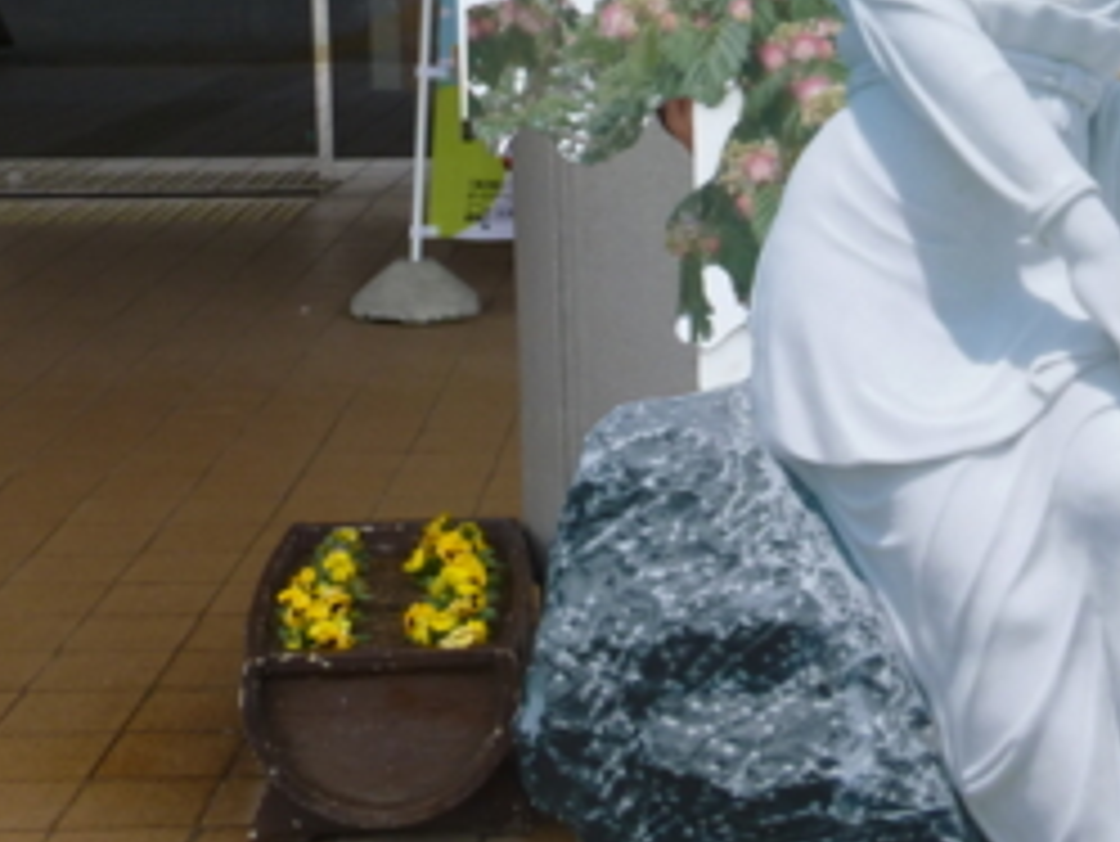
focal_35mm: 82
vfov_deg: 17.9
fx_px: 2654
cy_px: 207
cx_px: 936
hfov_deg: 23.4
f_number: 3.7
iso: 100
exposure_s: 1/125
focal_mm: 6.1
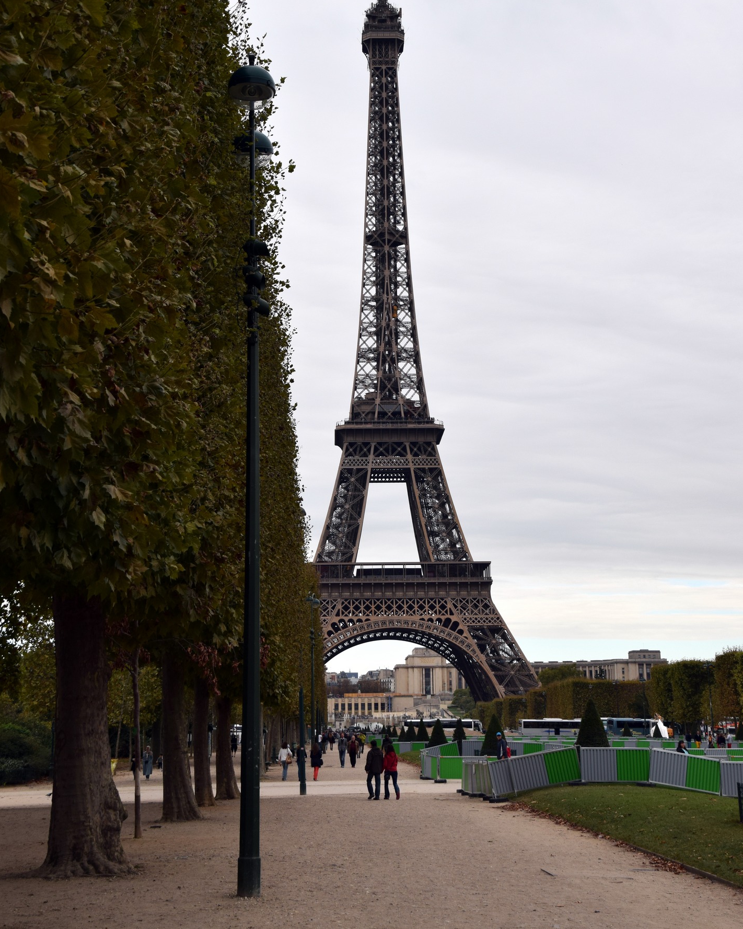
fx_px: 1787
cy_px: 400
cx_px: 374
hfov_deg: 23.5
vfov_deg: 29.1
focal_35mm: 65
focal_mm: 38
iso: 200
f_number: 9
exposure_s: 1/320
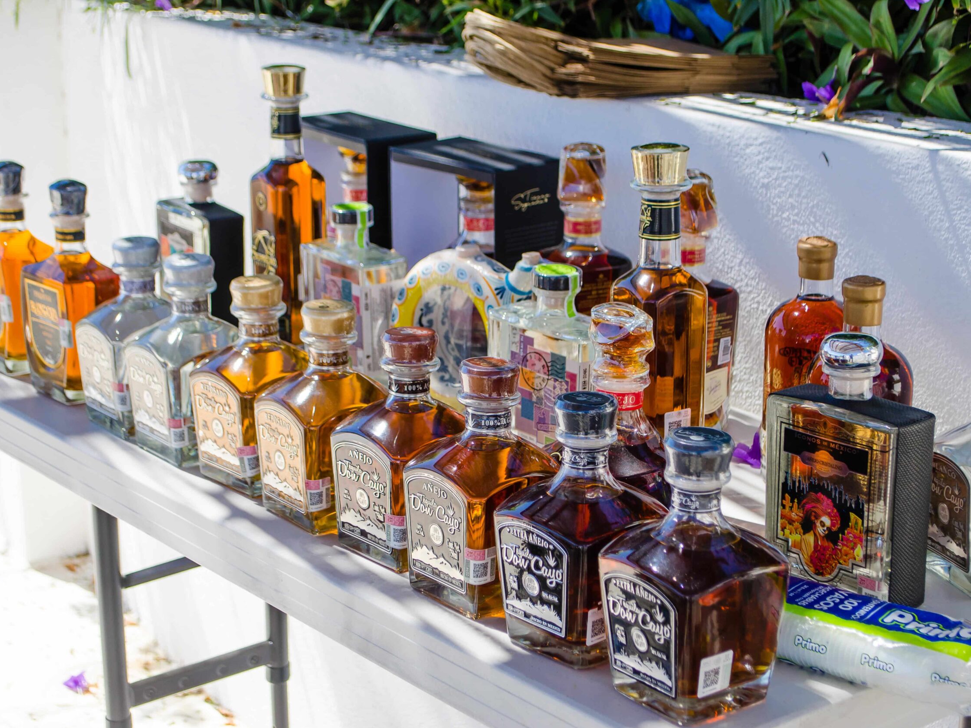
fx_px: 1851
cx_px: 511
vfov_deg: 22.3
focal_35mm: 66
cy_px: 368
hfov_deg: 29.4
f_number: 5.3
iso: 100
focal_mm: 40
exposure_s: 1/500
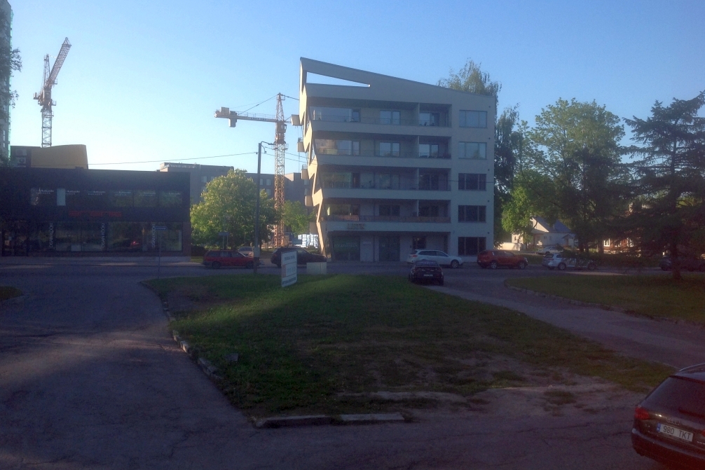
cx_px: 350
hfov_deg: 51.9
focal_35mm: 37
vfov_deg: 35.9
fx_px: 725
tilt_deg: -0.9
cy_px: 222
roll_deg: -0.6
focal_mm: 4.28
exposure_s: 1/605
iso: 50
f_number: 2.4
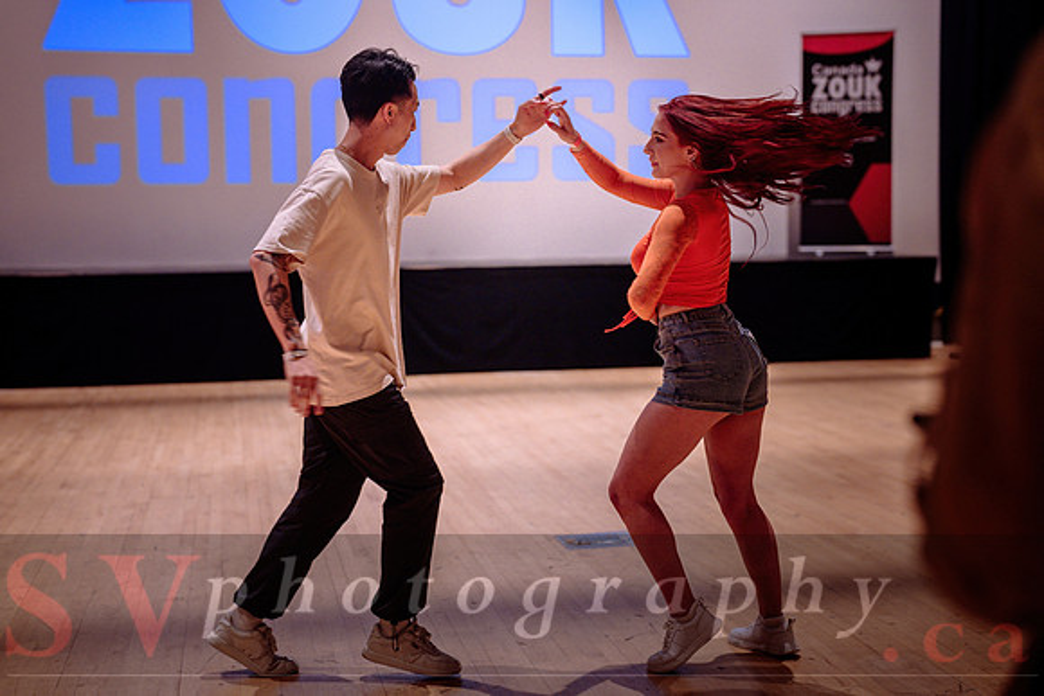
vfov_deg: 25.8
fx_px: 1522
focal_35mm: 52
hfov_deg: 37.9
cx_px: 507
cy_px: 348
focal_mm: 50
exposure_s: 1/160
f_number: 1.8
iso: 1600
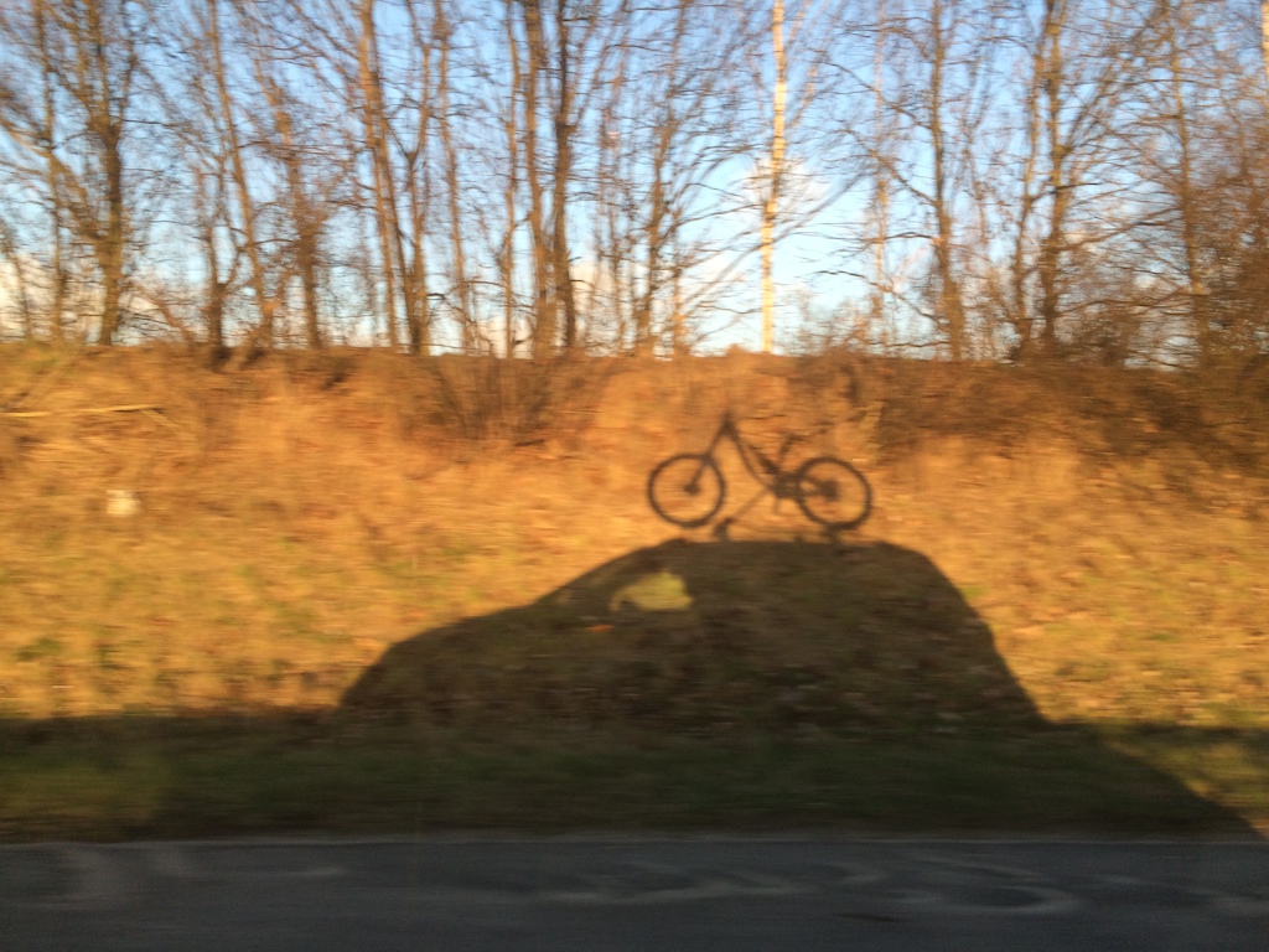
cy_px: 476
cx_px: 634
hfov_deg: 61.7
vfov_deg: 48.2
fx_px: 1063
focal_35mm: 29
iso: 32
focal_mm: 4.15
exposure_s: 1/237
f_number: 2.2
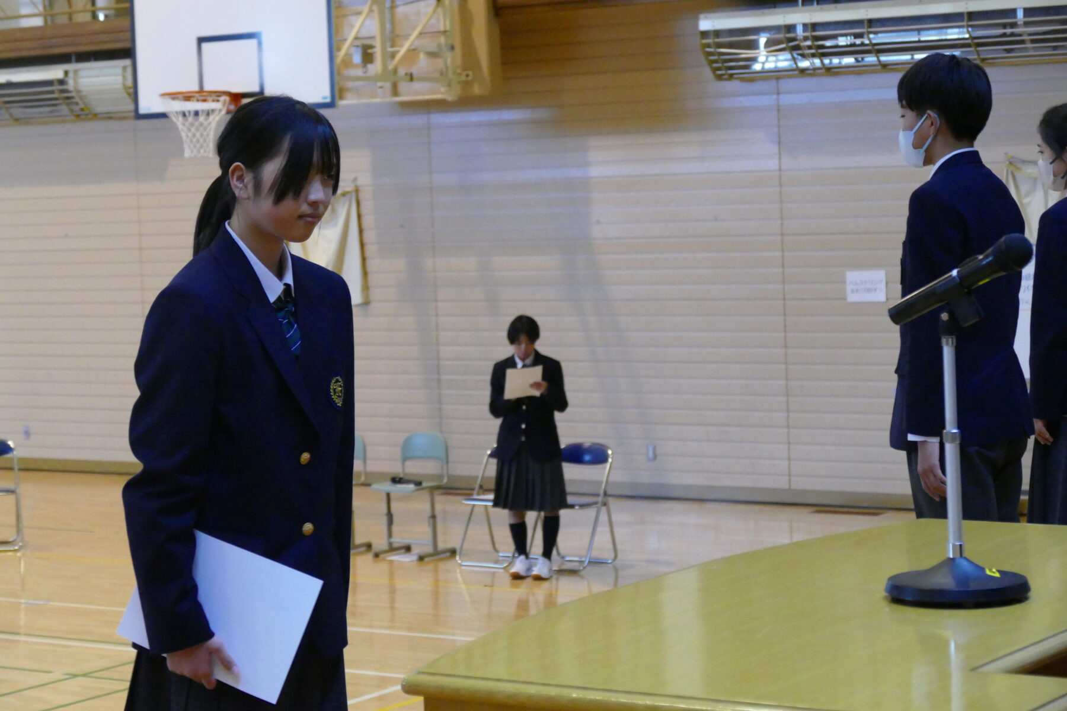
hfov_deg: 23.4
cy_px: 356
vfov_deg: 15.7
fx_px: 2578
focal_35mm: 87
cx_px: 534
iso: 3200
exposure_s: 1/125
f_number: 3.8
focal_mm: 31.83
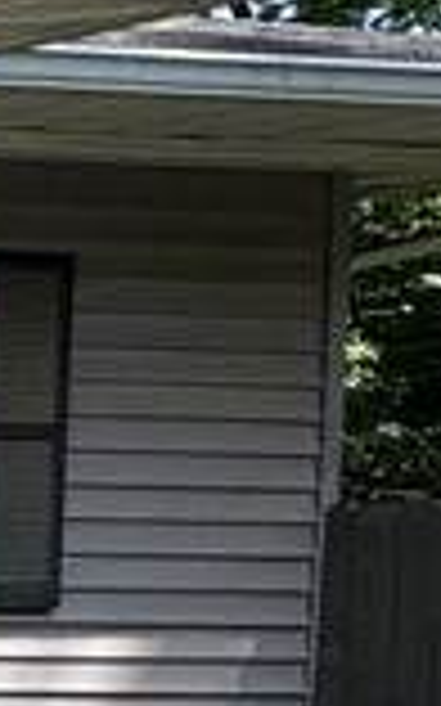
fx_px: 1867
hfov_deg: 6.8
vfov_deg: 21.2
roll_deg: -1.3
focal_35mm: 97
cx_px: -1647
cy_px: 535
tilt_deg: -2.9
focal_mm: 2.22
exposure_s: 1/341
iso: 40
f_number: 2.2
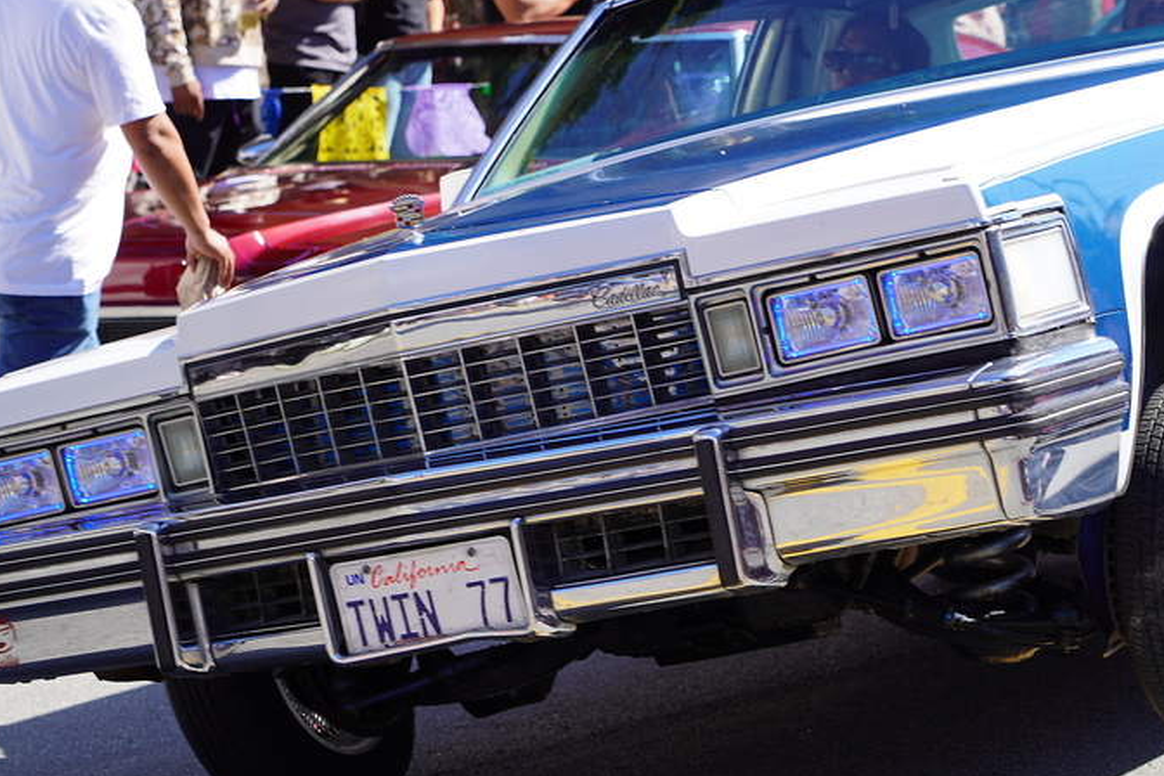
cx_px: 591
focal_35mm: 150
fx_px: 4850
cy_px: 436
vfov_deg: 9.1
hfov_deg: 13.7
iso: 100
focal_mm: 105
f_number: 6.3
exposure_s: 1/200
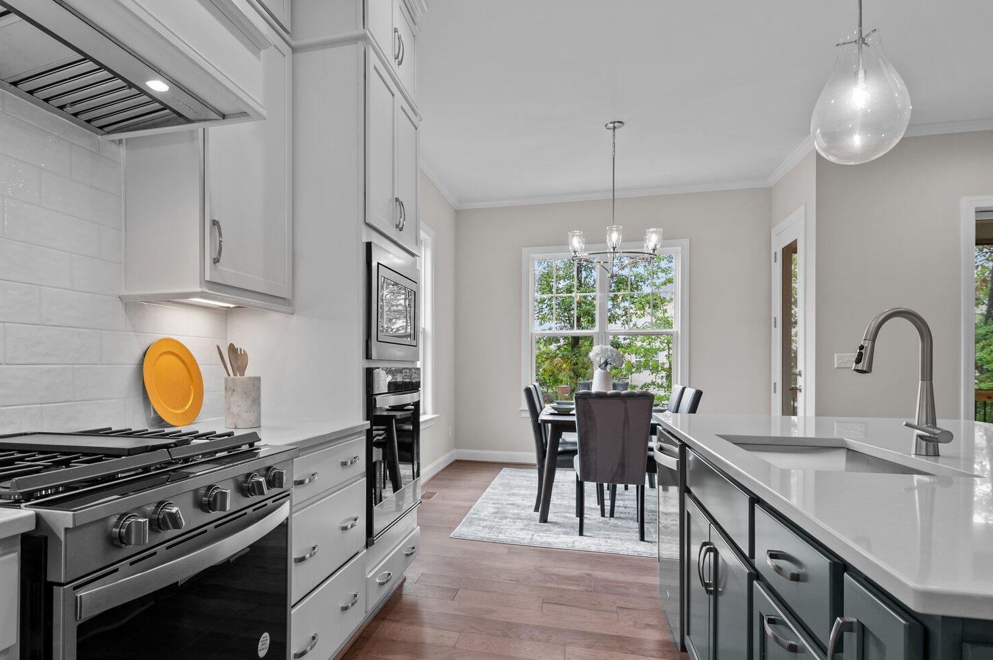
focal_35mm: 21
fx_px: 579
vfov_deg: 59.4
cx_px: 410
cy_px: 344
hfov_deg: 80.5
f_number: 6.3
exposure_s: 1/20
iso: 400
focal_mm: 15
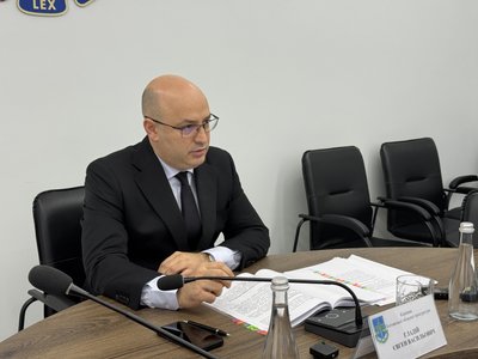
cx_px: 239
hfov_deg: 39.7
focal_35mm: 48
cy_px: 180
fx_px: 663
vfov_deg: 30.3
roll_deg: +0.4
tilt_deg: -9.1
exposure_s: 1/60
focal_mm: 6.76
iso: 64
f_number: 1.78
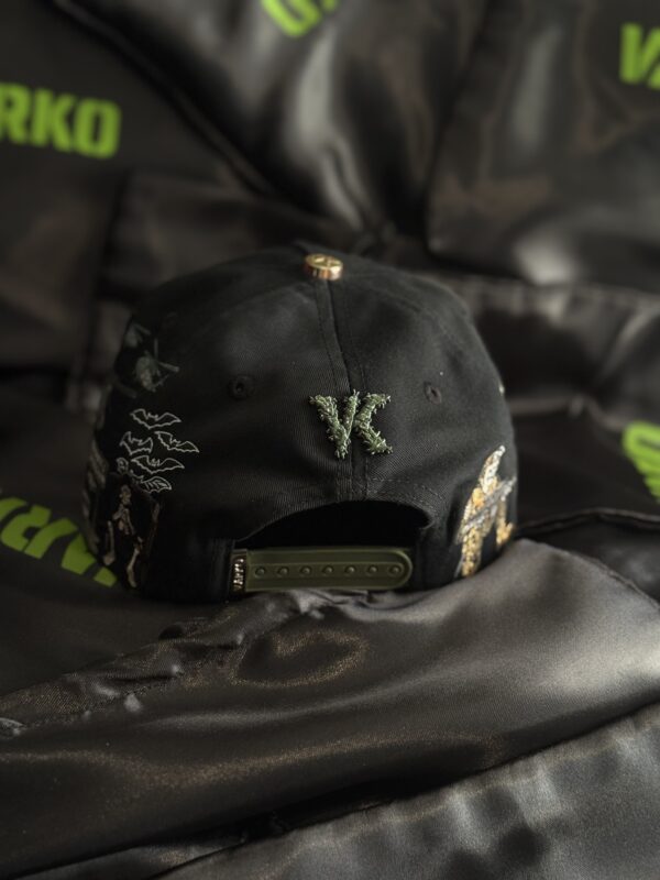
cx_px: 330
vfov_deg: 39.7
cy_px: 440
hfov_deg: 30.3
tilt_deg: -20.8
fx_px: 1220
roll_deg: -0.6
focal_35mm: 48
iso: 250
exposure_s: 1/55
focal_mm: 6.76
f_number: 1.78
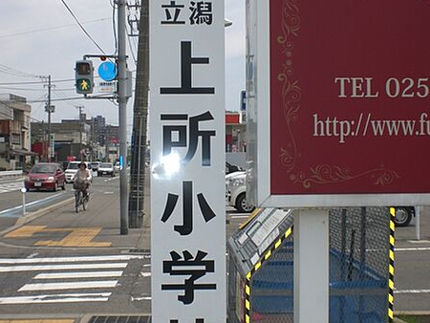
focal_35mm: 54
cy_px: 185
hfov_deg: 35.5
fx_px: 671
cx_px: 185
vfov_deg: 27.0
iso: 50
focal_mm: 6.3
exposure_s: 1/640
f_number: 4.4
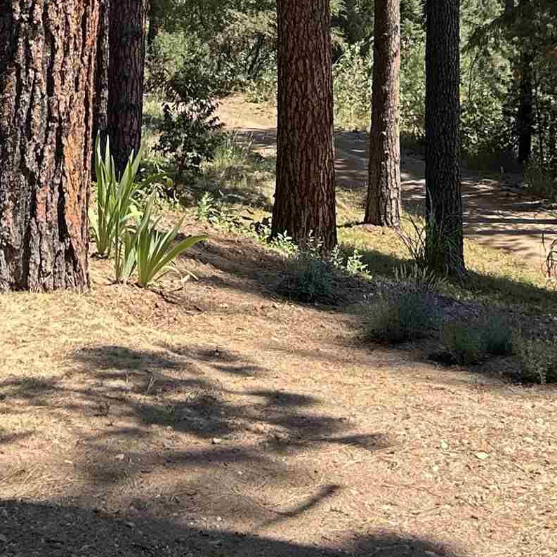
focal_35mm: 89
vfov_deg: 18.3
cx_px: 209
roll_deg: +1.3
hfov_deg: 19.5
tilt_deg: +0.8
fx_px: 1620
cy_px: -145
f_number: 1.5
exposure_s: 1/1058
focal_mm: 5.7
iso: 50
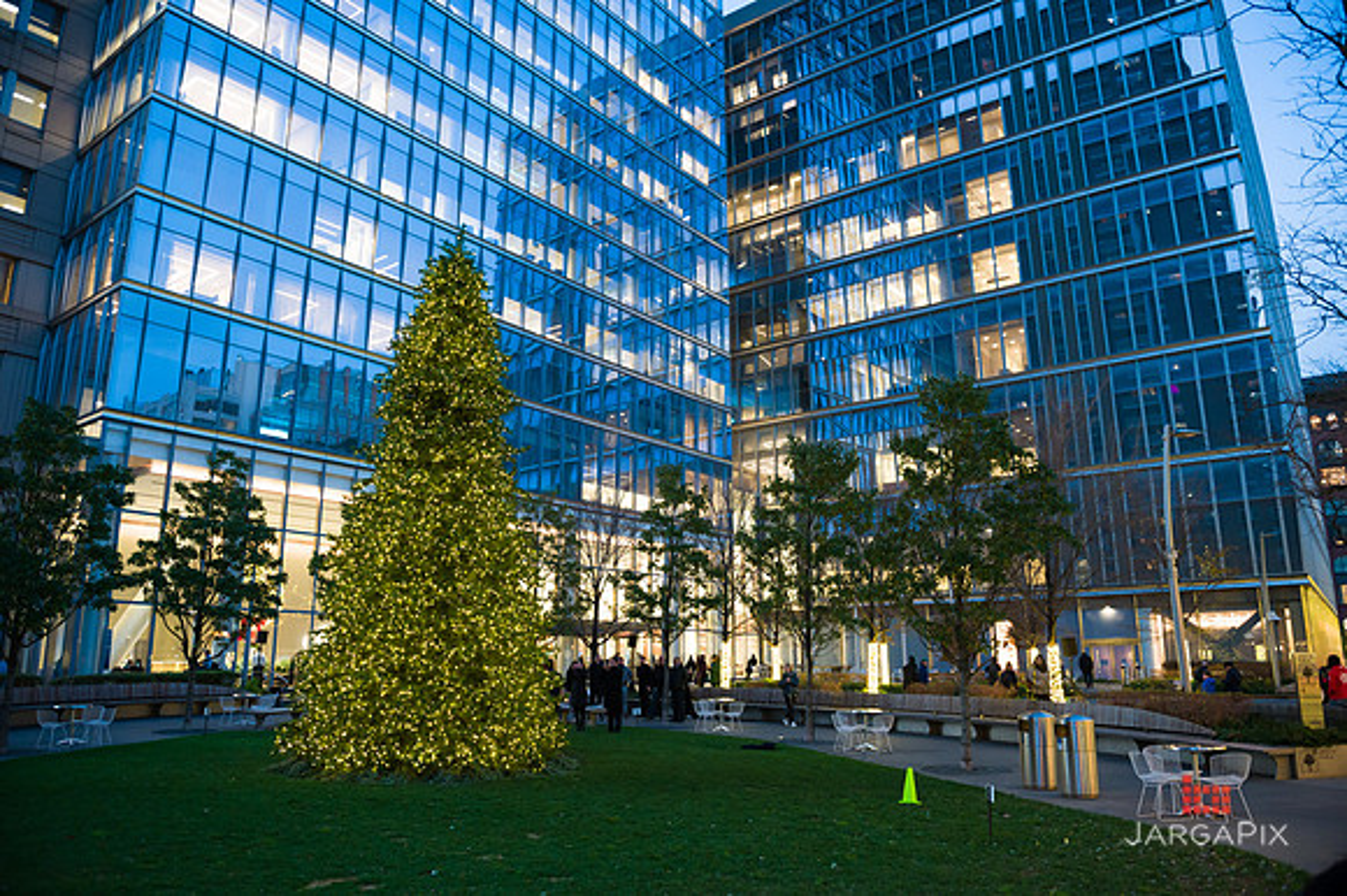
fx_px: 897
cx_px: 674
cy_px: 448
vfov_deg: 53.1
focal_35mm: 24
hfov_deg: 73.8
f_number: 4
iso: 1600
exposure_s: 1/60
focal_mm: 24
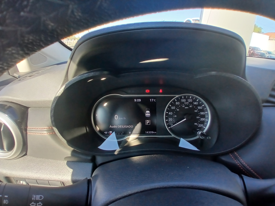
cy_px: 103
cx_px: 138
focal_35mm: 17
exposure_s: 1/60
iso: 64
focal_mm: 1.4
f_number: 2.2
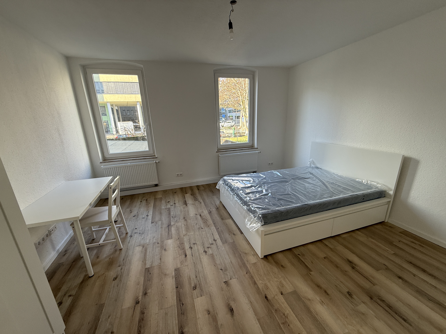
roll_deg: +2.0
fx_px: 180
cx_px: 223
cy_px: 167
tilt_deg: -17.0
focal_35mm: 14
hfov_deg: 102.1
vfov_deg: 85.7
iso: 125
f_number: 2.2
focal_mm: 2.22
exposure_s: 1/99
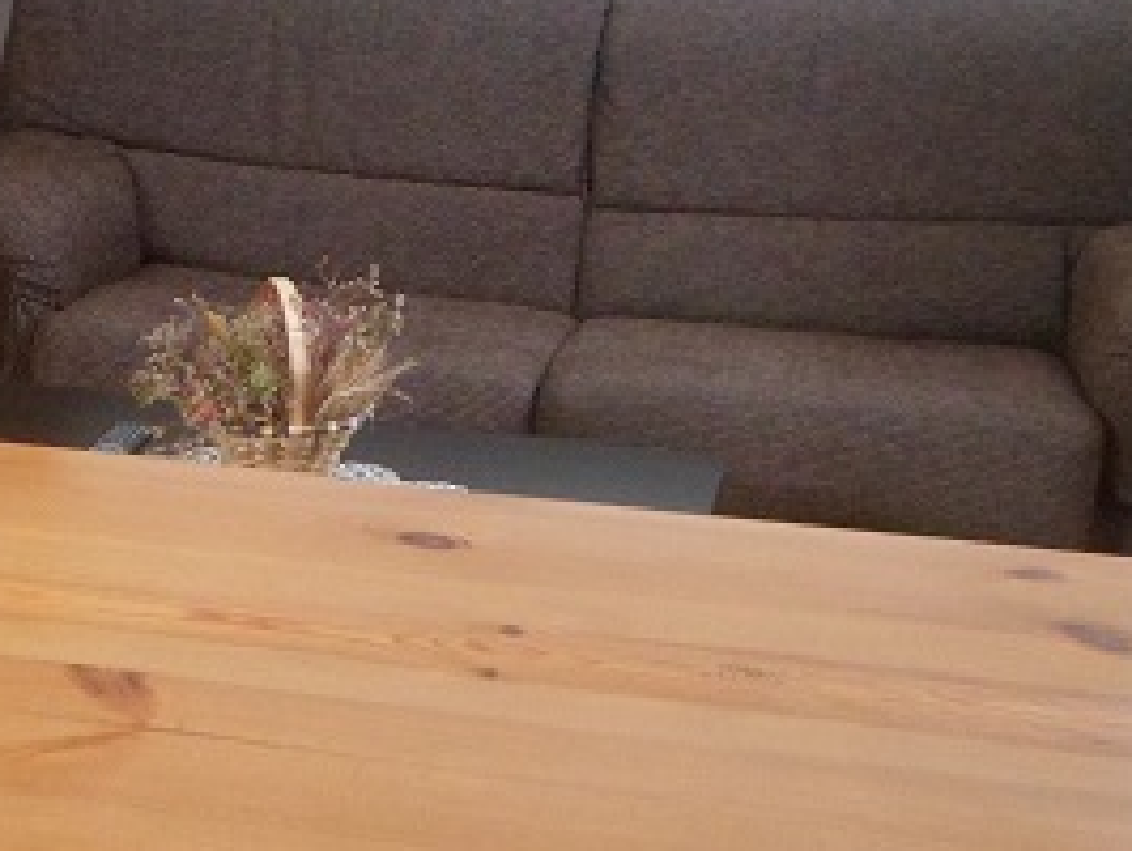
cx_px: 157
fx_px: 2324
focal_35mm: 71
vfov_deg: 20.7
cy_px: 279
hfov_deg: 26.6
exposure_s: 1/45
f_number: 3.3
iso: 400
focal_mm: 4.9
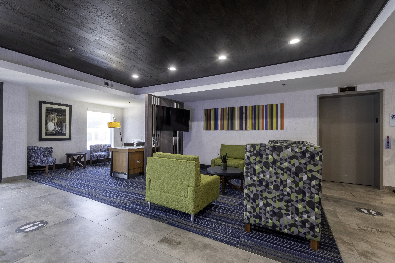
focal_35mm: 15
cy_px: 132
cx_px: 198
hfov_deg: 100.4
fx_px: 165
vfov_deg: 77.3
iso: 200
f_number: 11
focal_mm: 10.3
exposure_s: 1/20
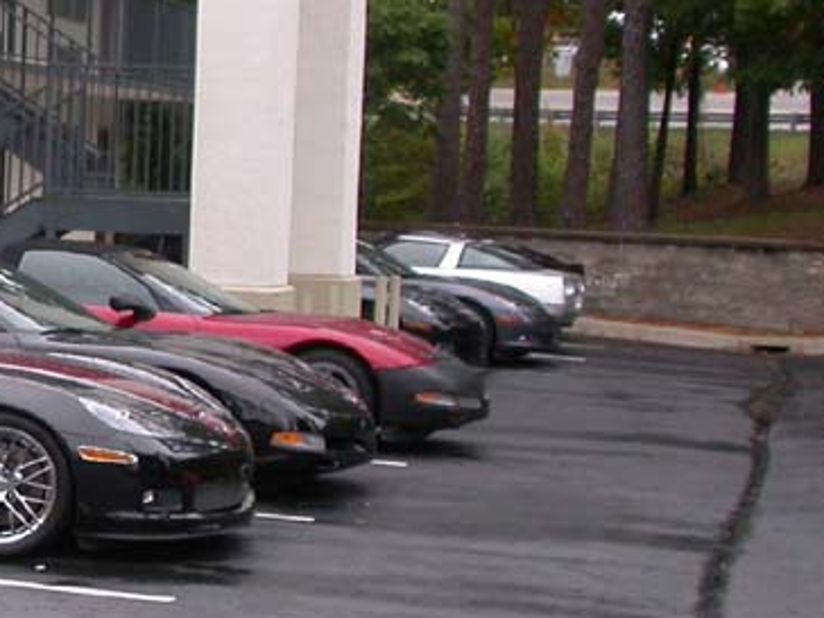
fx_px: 2547
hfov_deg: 17.2
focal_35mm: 107
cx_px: -265
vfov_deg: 13.8
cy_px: 358
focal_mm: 7.85
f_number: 4.2
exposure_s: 1/136
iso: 100
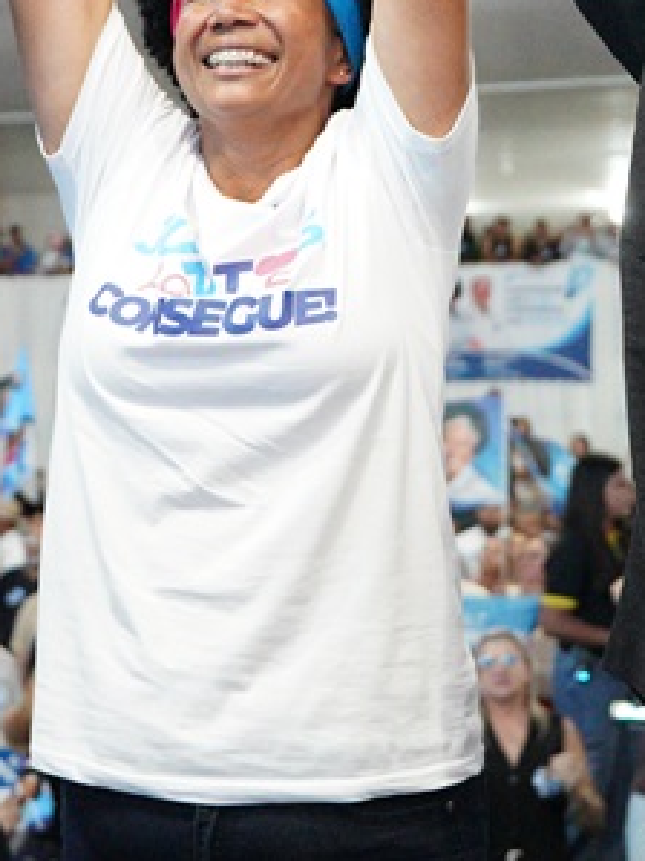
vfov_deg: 23.5
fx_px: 2014
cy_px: 78
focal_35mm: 81
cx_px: 227
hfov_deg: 18.2
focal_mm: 28
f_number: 2.8
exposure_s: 1/400
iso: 12800
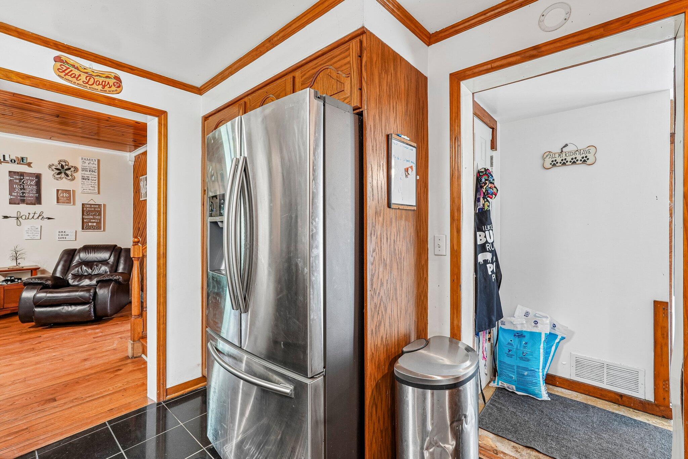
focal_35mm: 16
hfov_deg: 96.7
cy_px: 230
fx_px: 306
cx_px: 344
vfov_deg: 73.7
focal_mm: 16
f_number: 8
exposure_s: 1/6
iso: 400
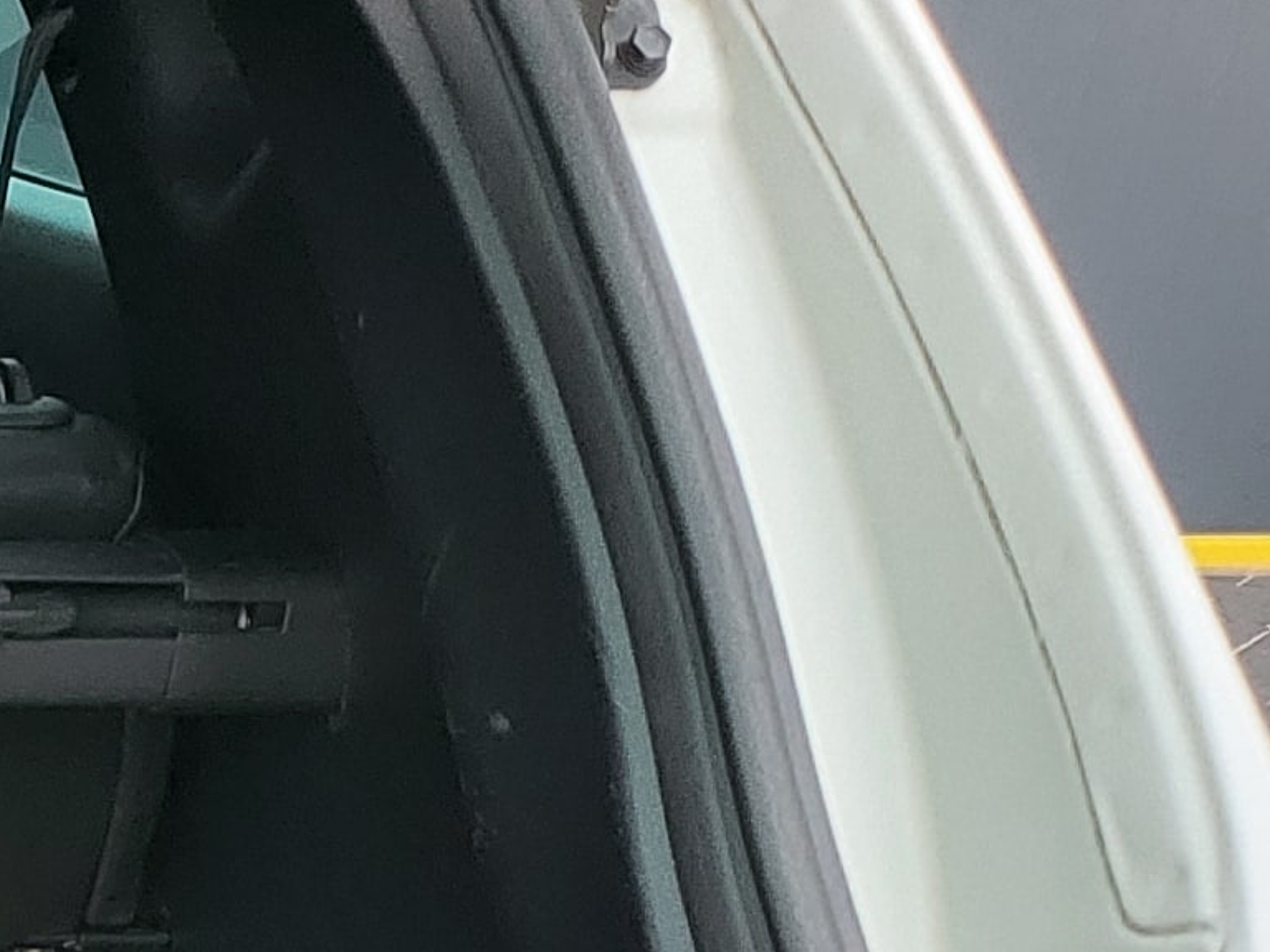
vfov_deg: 11.3
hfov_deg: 12.7
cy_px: 1529
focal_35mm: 125
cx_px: -1670
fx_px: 4586
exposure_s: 1/50
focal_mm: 5
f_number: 1.8
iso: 640
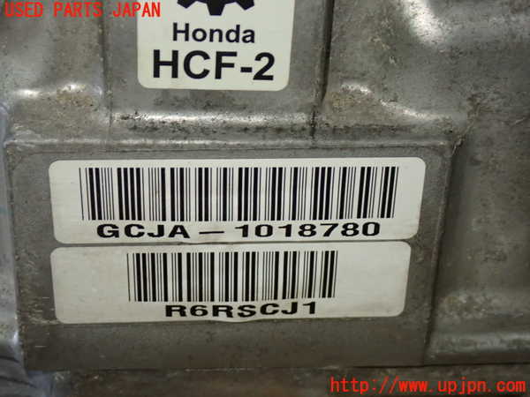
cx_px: 265
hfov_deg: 27.4
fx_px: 1087
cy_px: 198
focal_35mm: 71
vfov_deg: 20.7
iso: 800
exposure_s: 1/50
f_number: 3.9
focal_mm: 12.73
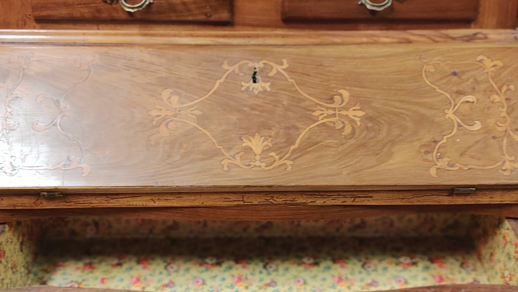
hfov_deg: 39.9
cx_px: 262
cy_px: 175
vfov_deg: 23.0
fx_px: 714
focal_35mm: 52
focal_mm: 5.25
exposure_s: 1/25
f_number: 4
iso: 838
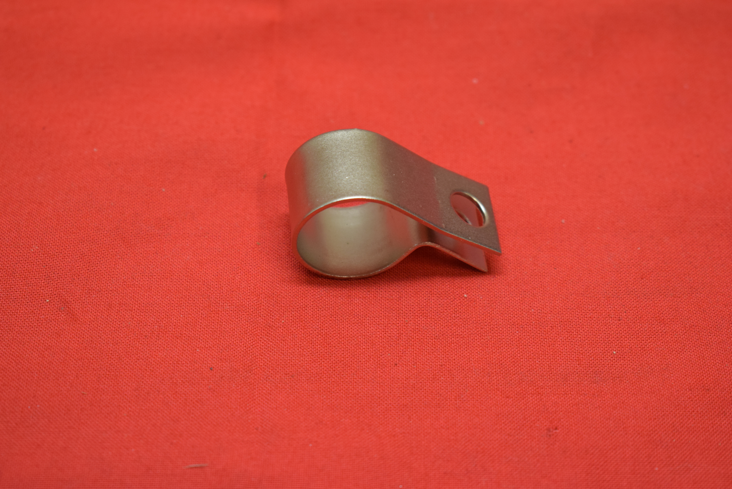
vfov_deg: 16.6
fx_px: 1678
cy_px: 244
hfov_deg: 24.6
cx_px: 366
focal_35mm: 82
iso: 800
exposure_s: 1/60
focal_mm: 55
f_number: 5.6
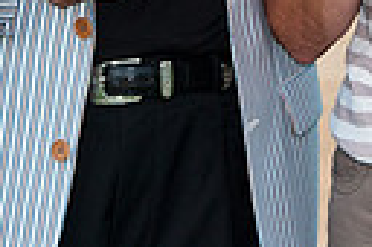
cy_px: -311
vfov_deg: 3.2
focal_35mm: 430
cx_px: 227
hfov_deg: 4.8
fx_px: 4438
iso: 640
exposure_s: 1/200
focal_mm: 95
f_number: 6.3
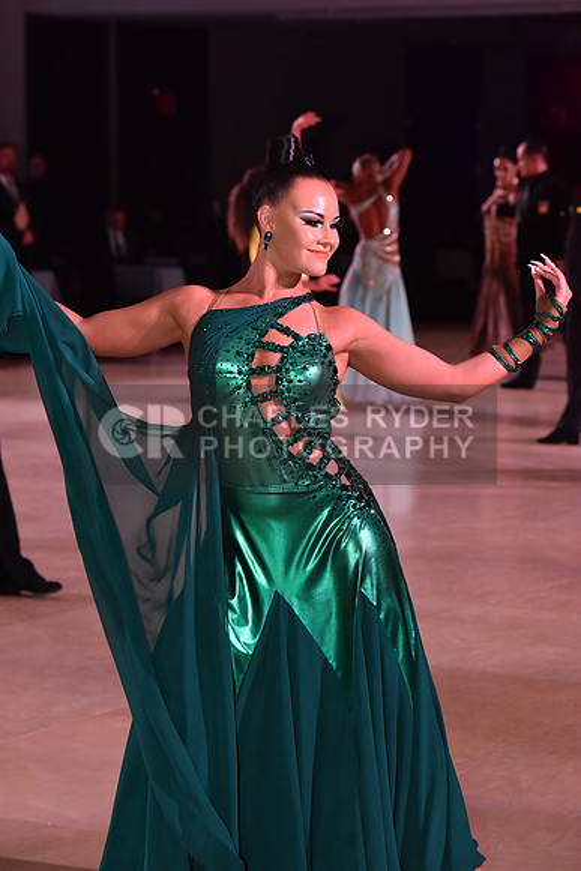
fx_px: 3266
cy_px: 436
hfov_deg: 10.2
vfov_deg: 15.2
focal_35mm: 135
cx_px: 290
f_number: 6.3
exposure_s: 1/320
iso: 2500
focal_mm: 135
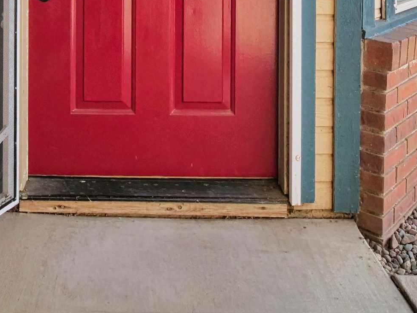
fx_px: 530
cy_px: -81
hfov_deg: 42.7
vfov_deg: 27.9
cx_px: 166
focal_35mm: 44
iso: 320
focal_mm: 7
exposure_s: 1/320
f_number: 5.6
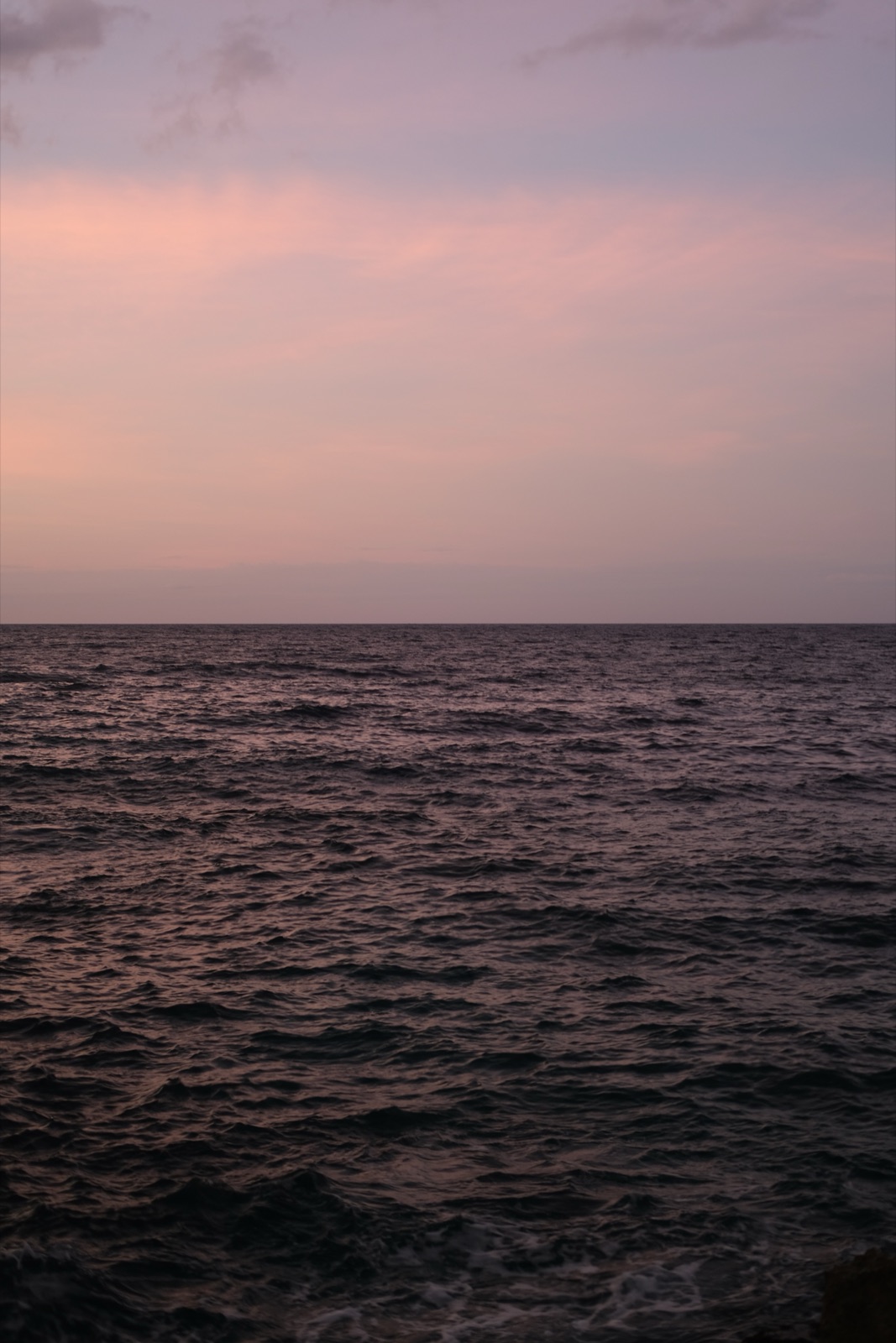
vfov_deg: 37.5
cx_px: 448
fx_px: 1978
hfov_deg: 25.5
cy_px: 672
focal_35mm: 53
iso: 200
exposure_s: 1/60
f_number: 2
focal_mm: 35
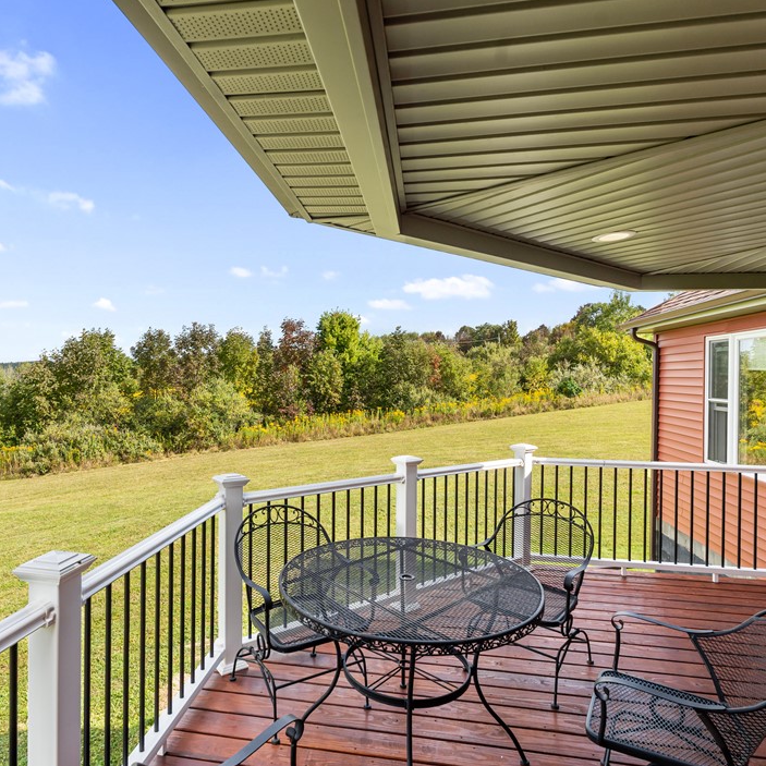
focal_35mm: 21
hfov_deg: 71.8
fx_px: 526
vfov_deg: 72.1
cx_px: 329
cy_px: 375
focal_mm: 16
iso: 640
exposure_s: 1/400
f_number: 7.1
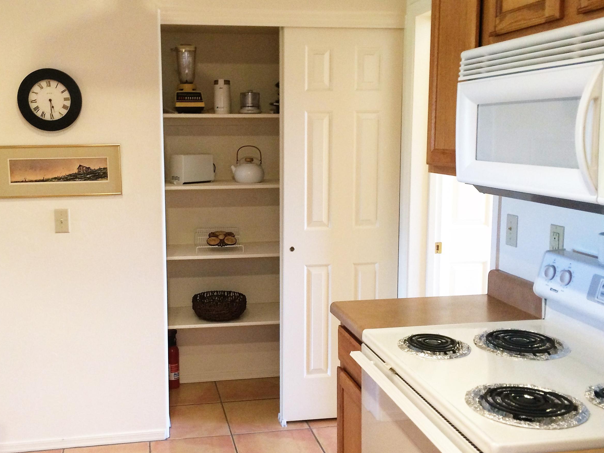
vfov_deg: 38.7
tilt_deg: -8.8
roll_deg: +1.5
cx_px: 247
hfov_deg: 49.9
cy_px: 211
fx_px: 646
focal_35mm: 37
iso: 200
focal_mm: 4.15
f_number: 2.2
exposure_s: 1/30
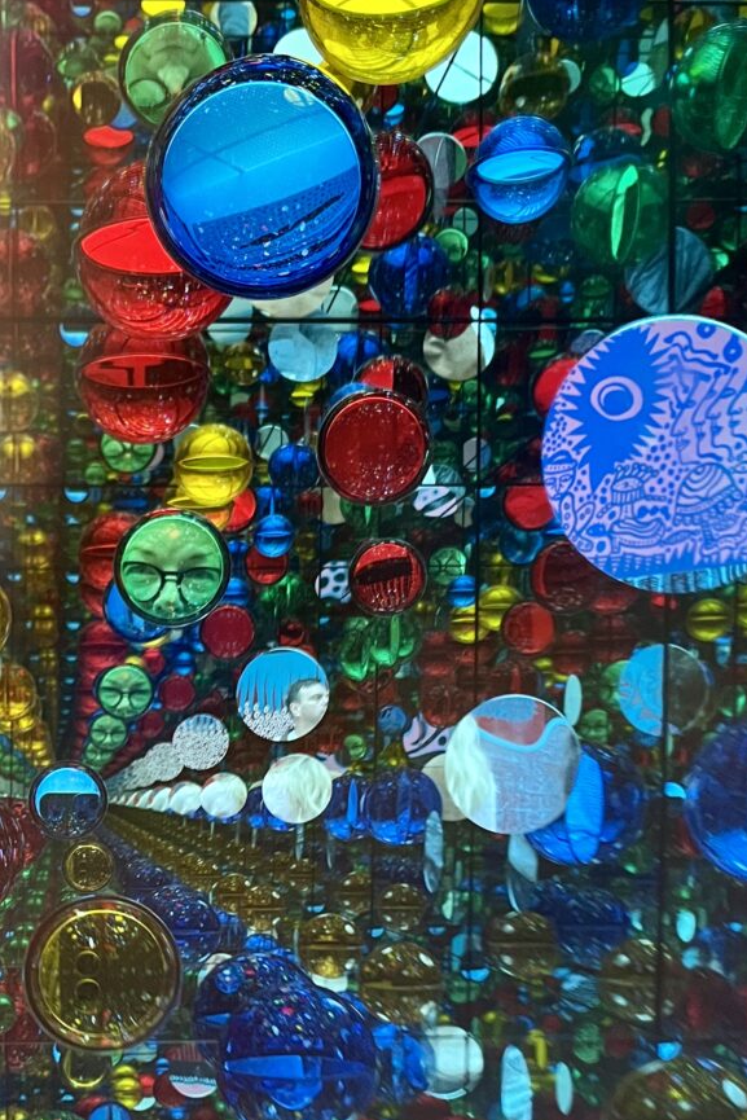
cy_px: 601
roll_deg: +0.1
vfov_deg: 58.6
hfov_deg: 41.1
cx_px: 330
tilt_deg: -0.2
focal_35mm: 32
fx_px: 996
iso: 640
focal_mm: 5.1
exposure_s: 1/33
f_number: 1.6
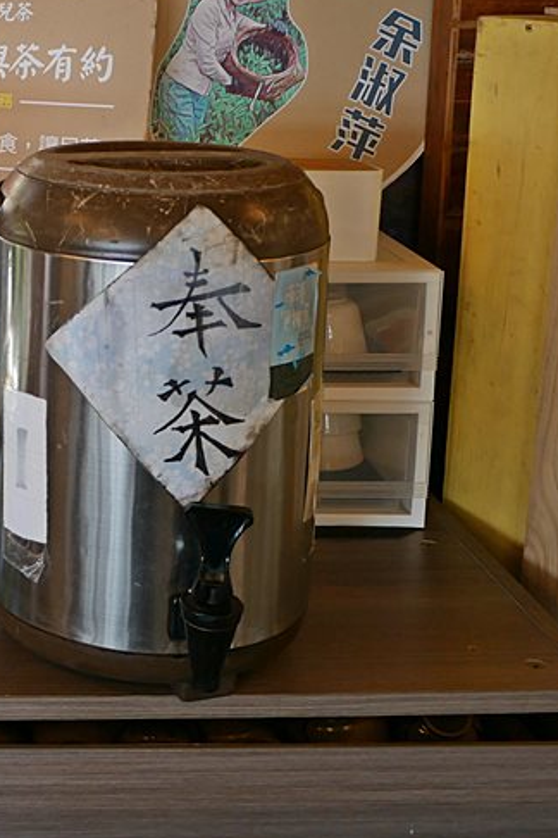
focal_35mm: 60
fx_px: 1395
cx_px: -71
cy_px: 213
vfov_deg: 32.8
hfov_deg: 21.4
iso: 200
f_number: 2.5
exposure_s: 1/100
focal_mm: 14
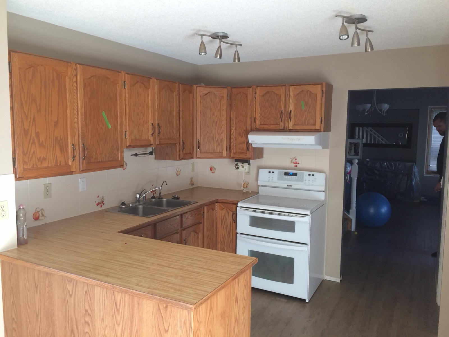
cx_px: 224
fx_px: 376
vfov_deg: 48.2
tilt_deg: -7.9
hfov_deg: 61.7
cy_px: 168
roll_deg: +0.8
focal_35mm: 29
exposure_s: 1/40
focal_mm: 4.15
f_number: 2.2
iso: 40
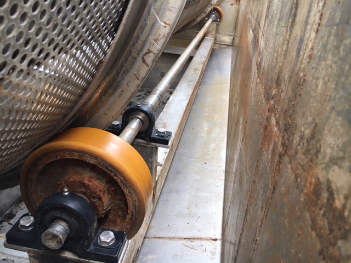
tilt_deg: -28.2
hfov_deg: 61.7
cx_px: 176
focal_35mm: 29
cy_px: 132
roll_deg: -4.1
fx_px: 294
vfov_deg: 48.2
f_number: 2.2
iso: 32
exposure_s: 1/33
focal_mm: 4.15
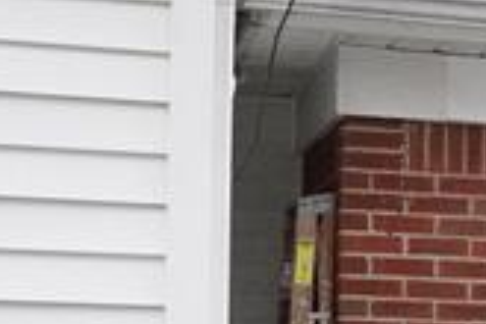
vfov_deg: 7.9
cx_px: 1352
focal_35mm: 168
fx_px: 2268
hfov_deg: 9.9
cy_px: 577
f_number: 10
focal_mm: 18
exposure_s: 1/1250
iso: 6400
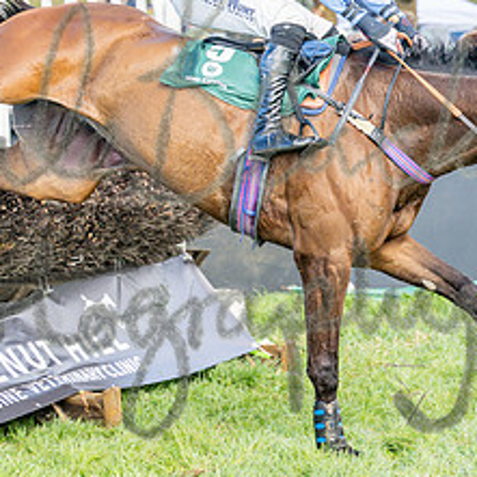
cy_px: 63
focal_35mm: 182
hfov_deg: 9.6
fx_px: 2837
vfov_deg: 9.6
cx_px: 374
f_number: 2.8
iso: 400
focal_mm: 70
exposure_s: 1/1600
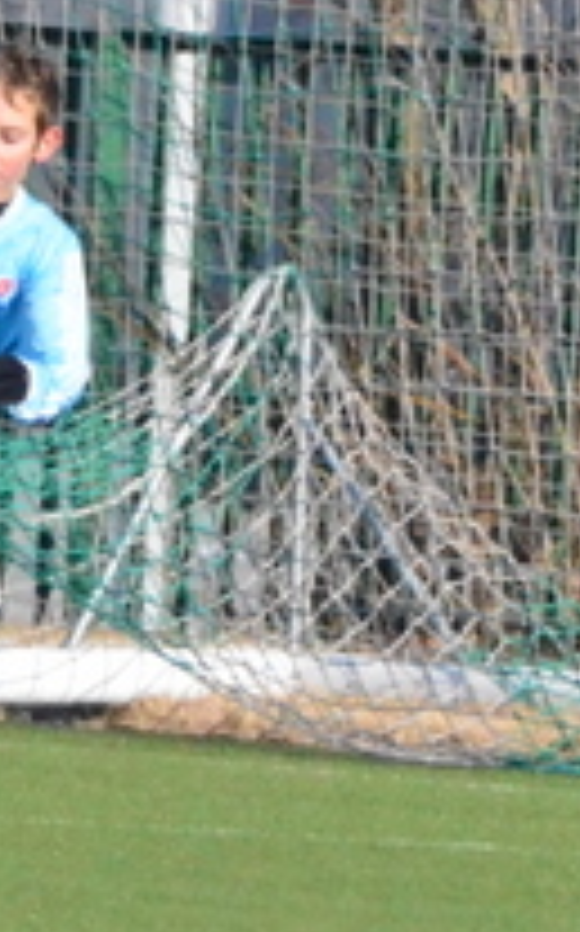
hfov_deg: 0.7
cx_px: -81
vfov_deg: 1.2
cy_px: 468
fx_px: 44884
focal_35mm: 1771
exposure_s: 1/8000
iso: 6400
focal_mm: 300
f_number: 11
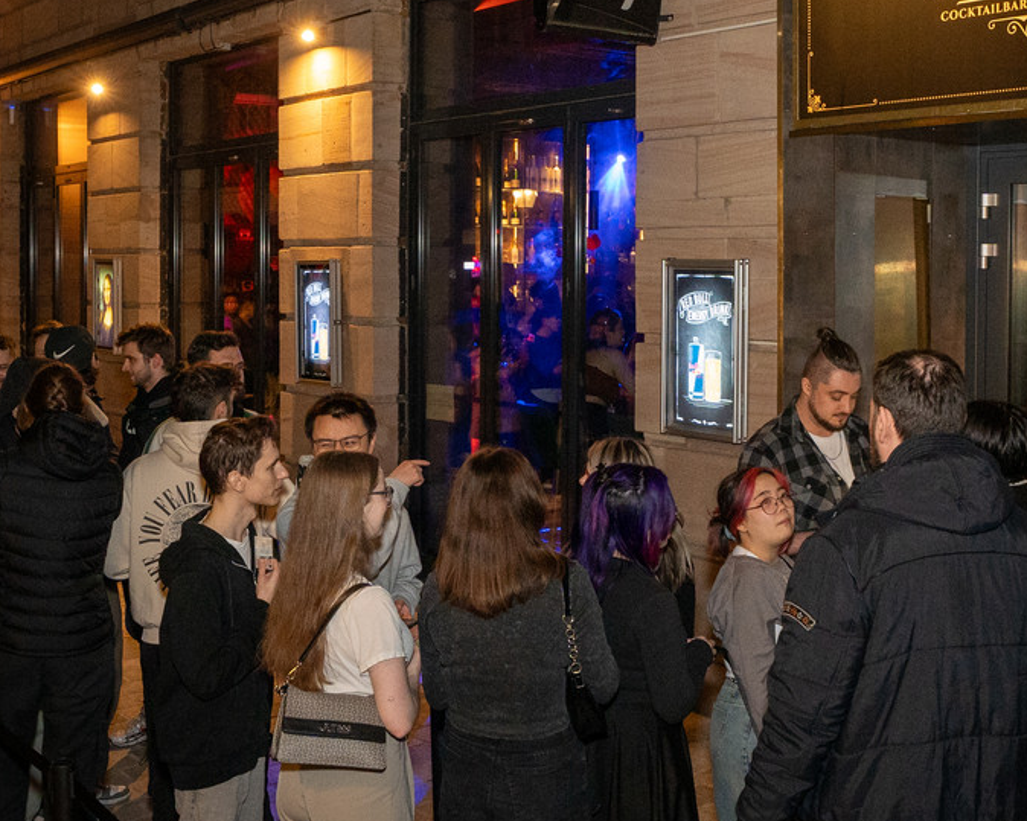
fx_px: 1368
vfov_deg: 33.2
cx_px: 558
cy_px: 291
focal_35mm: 45
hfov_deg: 41.1
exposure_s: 1/100
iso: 3200
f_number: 3.5
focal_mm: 16
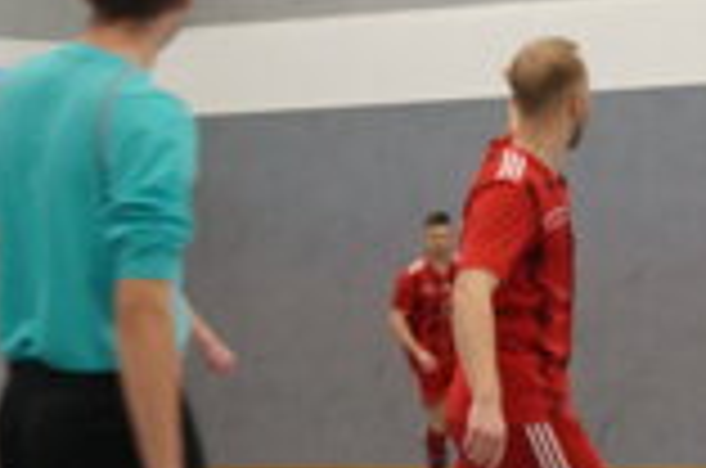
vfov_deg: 6.5
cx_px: 301
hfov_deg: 9.8
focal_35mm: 210
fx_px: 4115
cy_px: 374
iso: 1600
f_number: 5.6
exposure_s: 1/100
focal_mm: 55
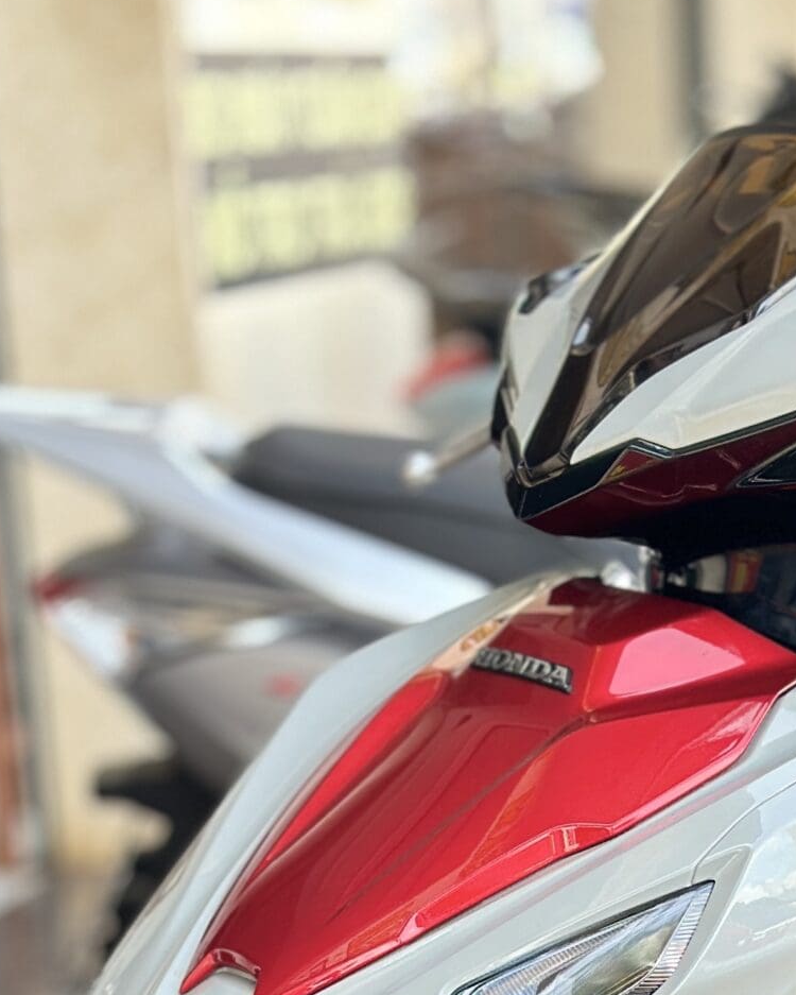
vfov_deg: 14.3
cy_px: 1343
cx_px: 663
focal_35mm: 128
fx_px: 3768
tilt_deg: -17.9
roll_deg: +1.3
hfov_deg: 12.0
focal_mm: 6.86
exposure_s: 1/187
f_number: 1.78
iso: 80
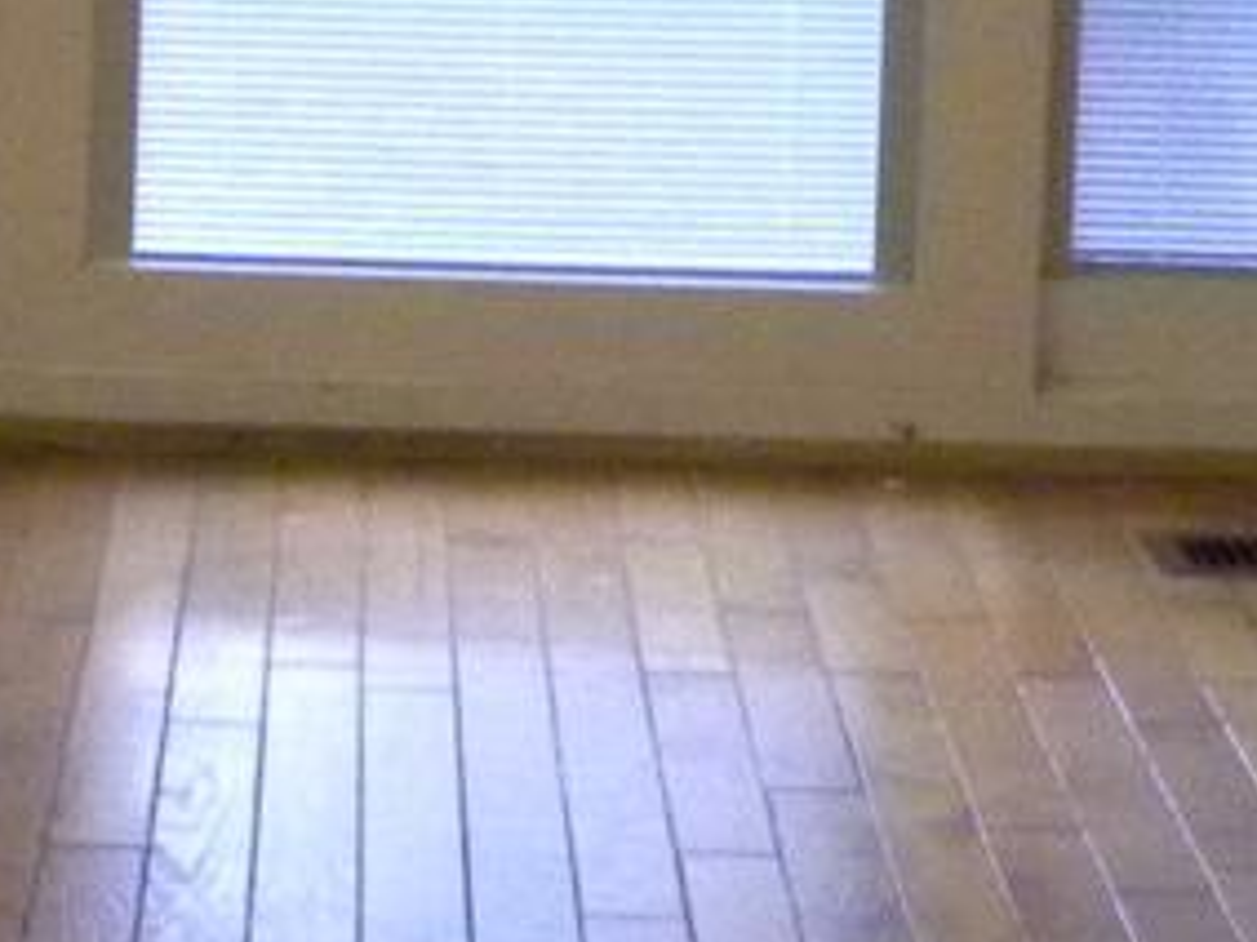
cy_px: -573
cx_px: 342
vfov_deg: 7.7
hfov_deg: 10.5
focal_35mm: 188
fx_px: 6824
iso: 400
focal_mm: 4.6
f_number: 2.8
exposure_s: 1/98.8
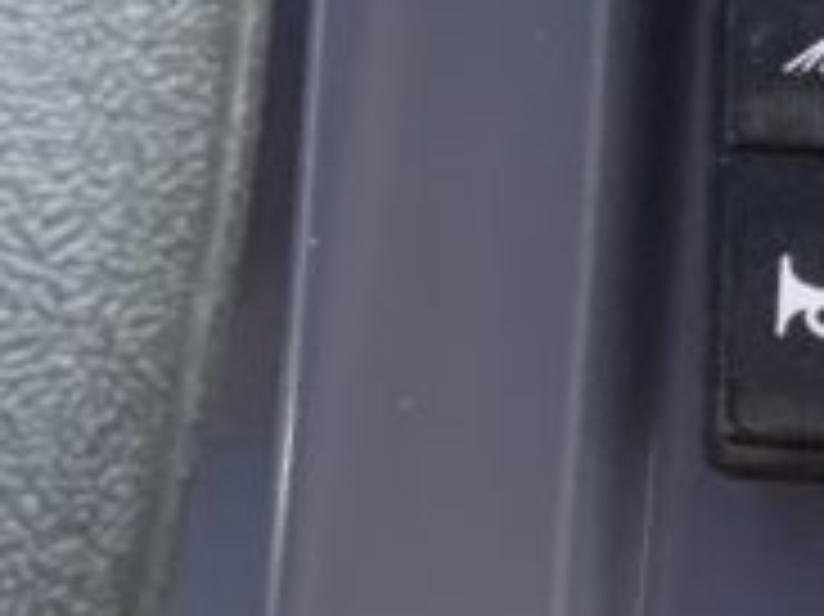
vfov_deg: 9.0
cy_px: -121
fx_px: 3854
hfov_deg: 11.1
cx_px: 1653
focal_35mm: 162
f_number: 1.8
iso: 16
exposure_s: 1/635
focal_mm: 3
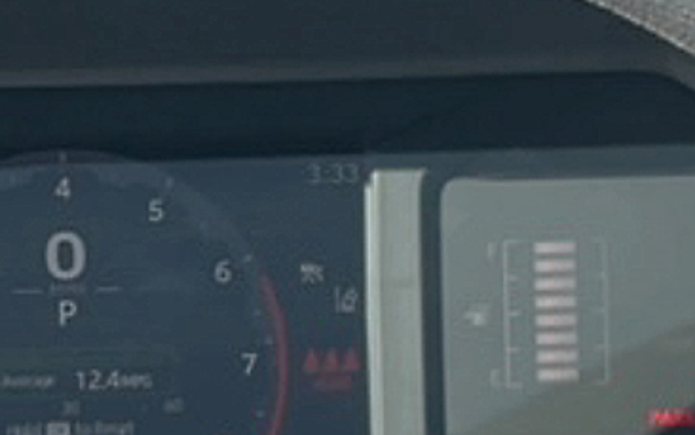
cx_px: 148
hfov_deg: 15.0
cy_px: 596
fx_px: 2634
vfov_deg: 9.2
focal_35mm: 139
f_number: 1.8
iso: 20
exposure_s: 1/153
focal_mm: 3
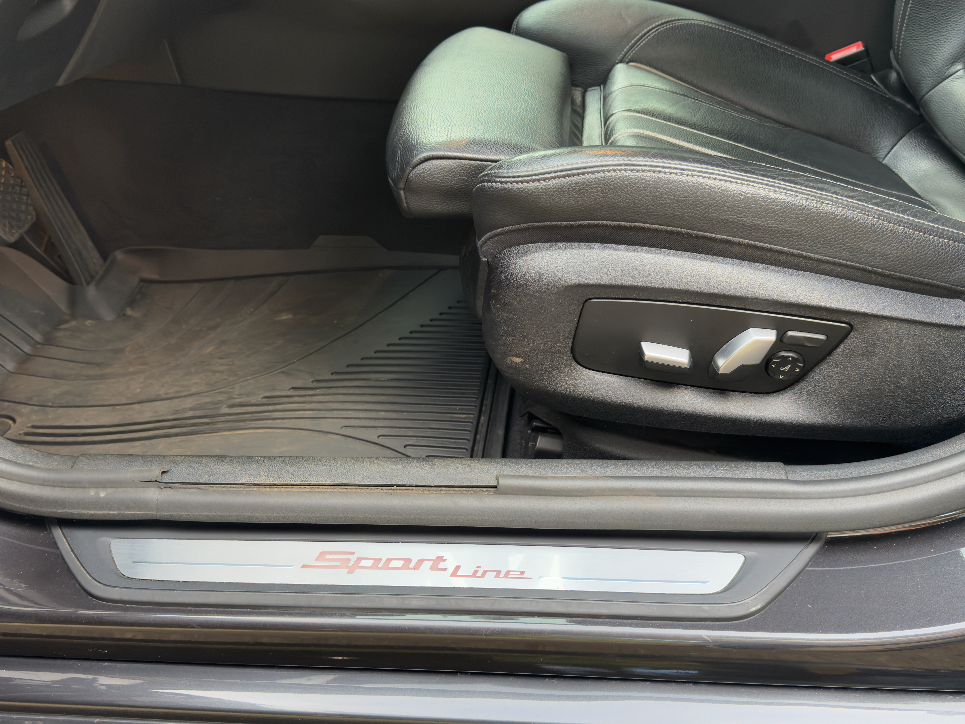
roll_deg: +3.6
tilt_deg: -33.5
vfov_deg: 40.7
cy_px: 362
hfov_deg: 52.6
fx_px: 976
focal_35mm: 35
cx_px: 482
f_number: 1.78
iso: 200
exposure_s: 1/60
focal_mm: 6.76
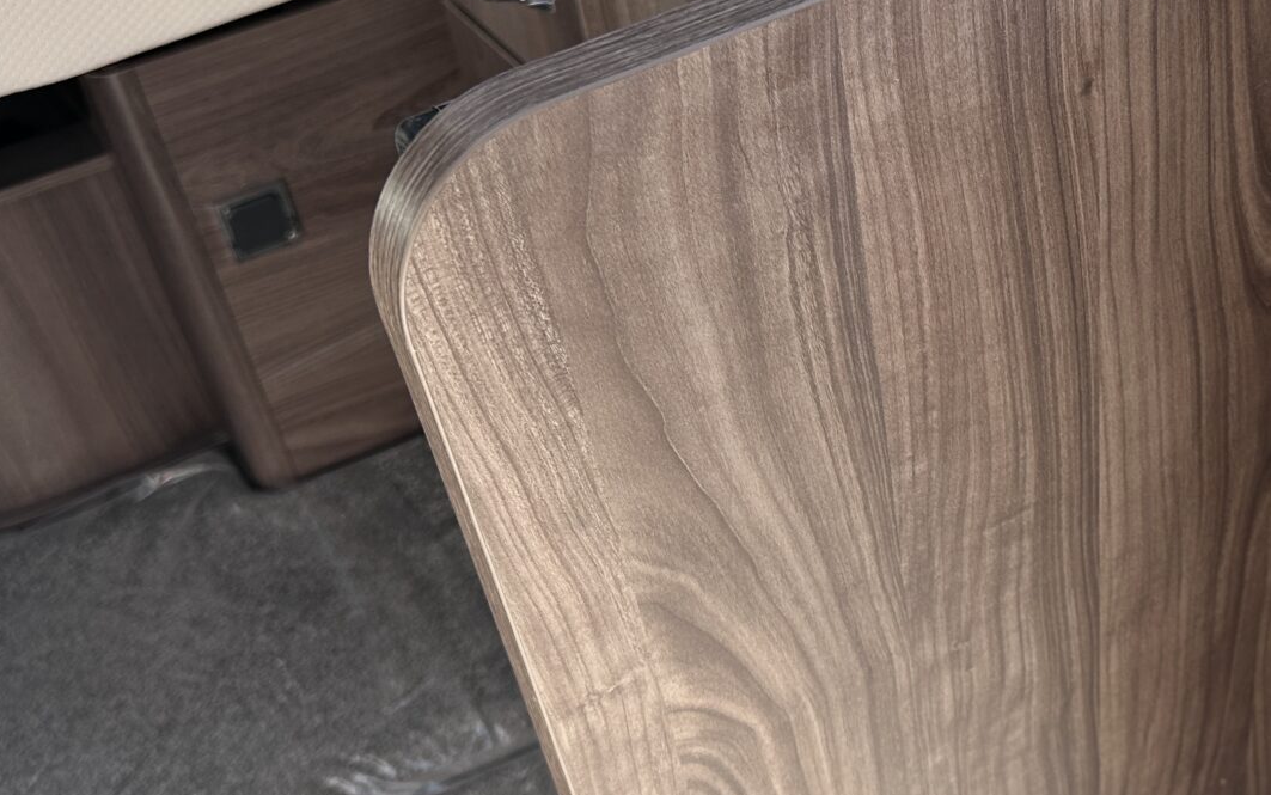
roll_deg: +3.8
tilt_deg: -42.5
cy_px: 516
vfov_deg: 26.2
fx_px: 1698
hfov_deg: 39.7
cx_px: 986
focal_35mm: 49
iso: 80
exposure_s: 1/228
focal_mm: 6.86
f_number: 1.78
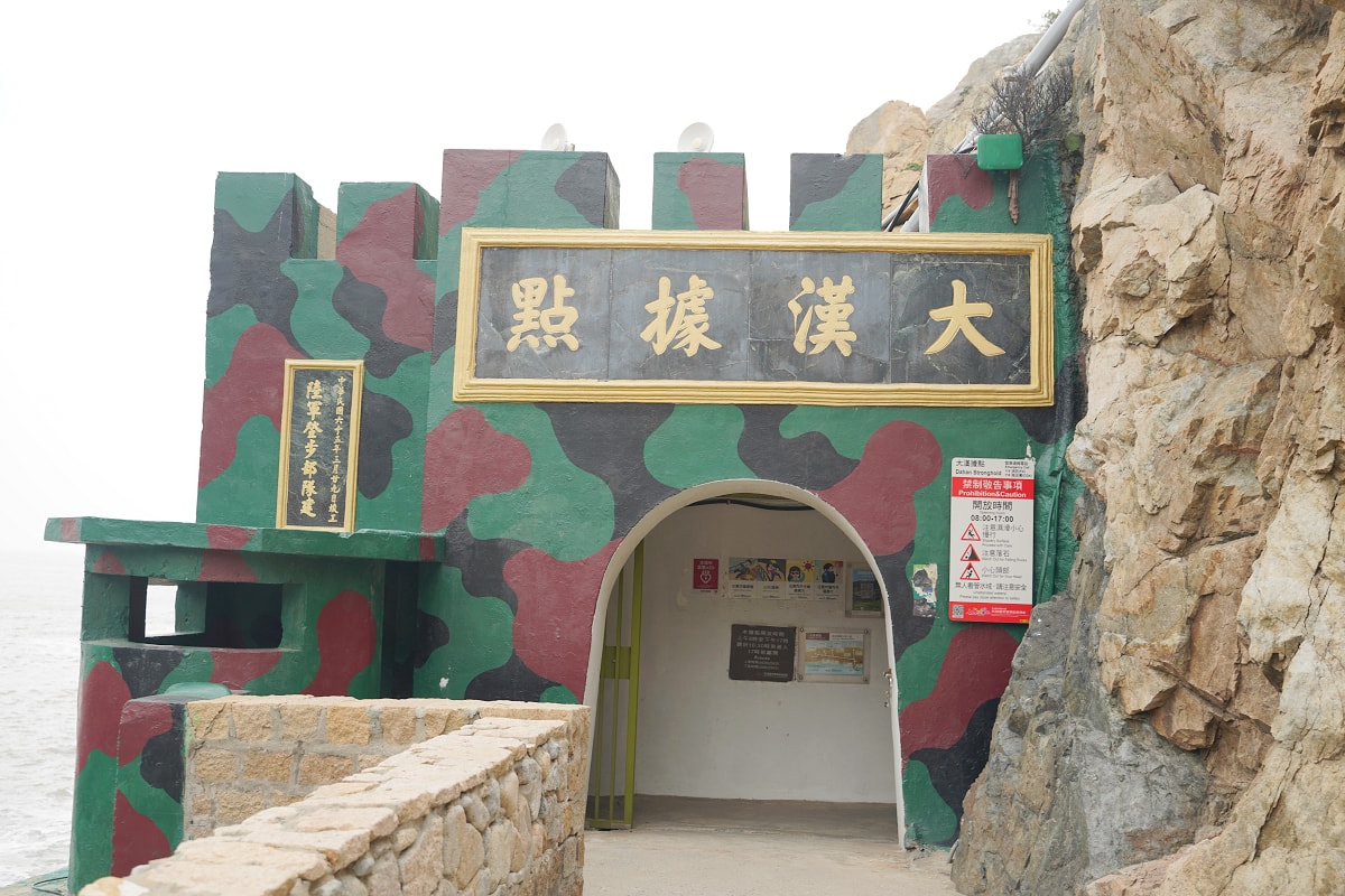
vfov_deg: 33.4
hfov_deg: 48.5
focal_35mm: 40
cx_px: 672
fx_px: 1494
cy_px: 448
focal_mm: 40
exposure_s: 1/60
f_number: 4
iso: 125
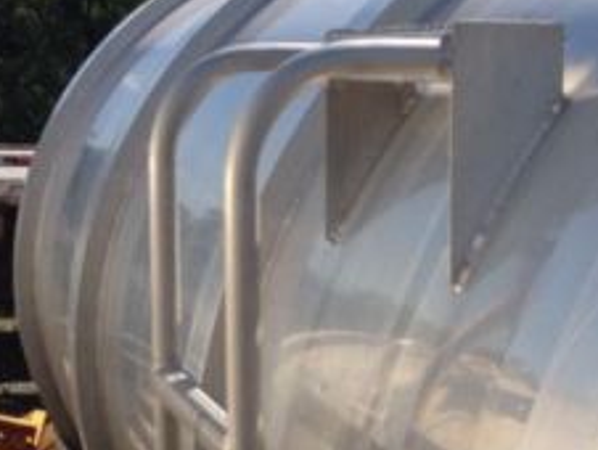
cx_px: 447
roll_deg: -0.2
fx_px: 1712
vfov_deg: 14.9
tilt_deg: -7.5
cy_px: 326
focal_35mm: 99
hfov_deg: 19.7
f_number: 2.4
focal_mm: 4.28
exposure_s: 1/1577
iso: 50
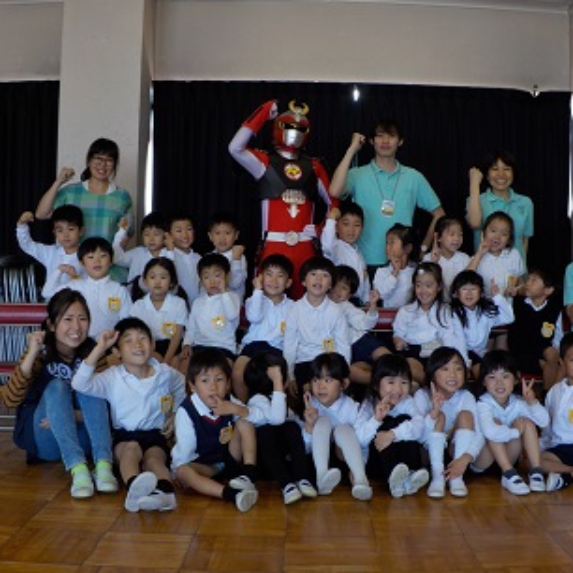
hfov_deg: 45.9
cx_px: 322
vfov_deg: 46.0
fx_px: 674
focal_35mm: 36
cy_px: 288
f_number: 3.3
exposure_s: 1/40
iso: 125
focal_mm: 4.1
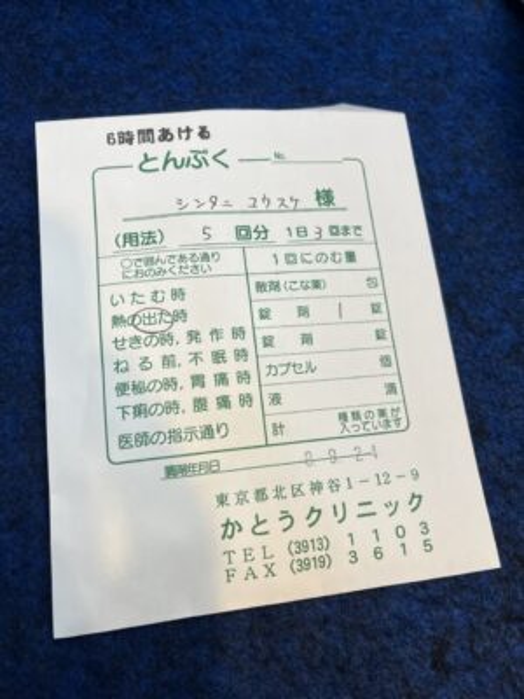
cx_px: 262
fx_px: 525
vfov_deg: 67.3
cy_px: 350
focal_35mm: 26
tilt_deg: -70.6
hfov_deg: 53.1
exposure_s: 1/100
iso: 80
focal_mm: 5.1
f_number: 1.6
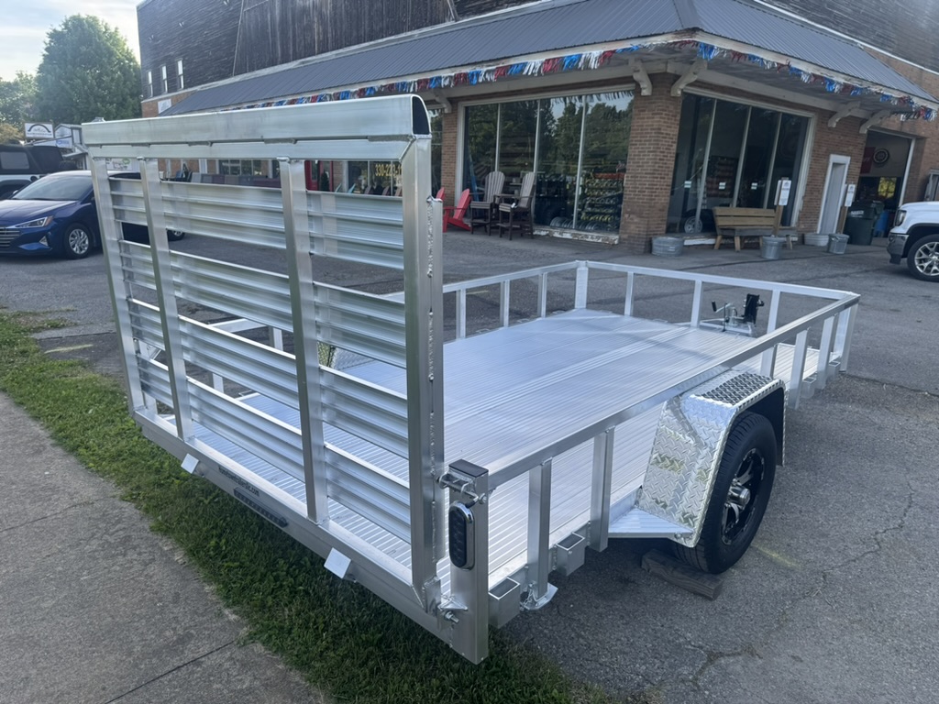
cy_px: 352
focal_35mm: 24
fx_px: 651
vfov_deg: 56.8
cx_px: 470
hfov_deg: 71.6
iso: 80
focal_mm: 6.76
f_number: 1.78
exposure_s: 1/1094
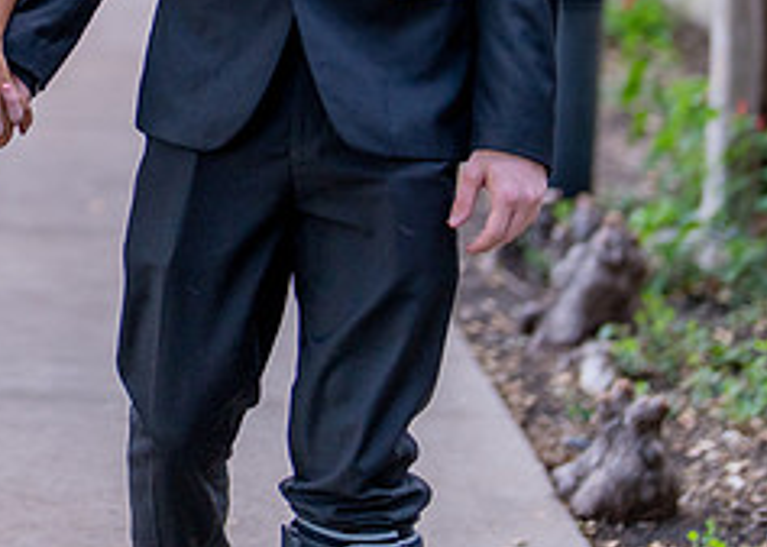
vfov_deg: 9.4
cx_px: 25
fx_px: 3266
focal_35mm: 150
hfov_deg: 13.2
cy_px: -150
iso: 320
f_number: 1.2
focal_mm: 50
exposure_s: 1/1000
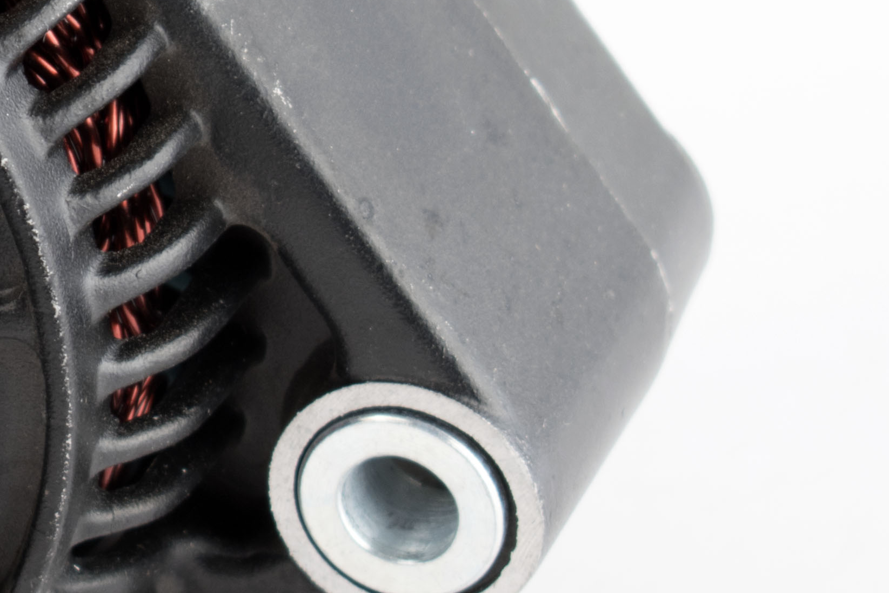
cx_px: -303
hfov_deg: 6.8
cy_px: 79
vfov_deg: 4.6
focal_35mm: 301
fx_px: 7429
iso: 100
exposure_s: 1/25
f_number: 5.6
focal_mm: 55
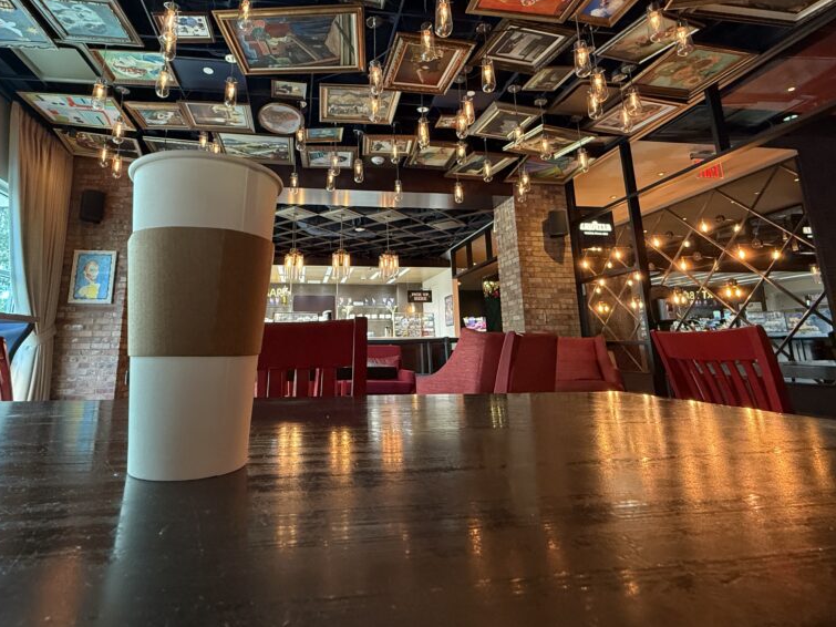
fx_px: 459
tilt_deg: +12.8
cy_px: 248
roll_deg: +0.1
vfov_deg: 67.9
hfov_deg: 84.2
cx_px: 359
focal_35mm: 19
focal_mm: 2.22
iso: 500
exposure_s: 1/60
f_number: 2.2
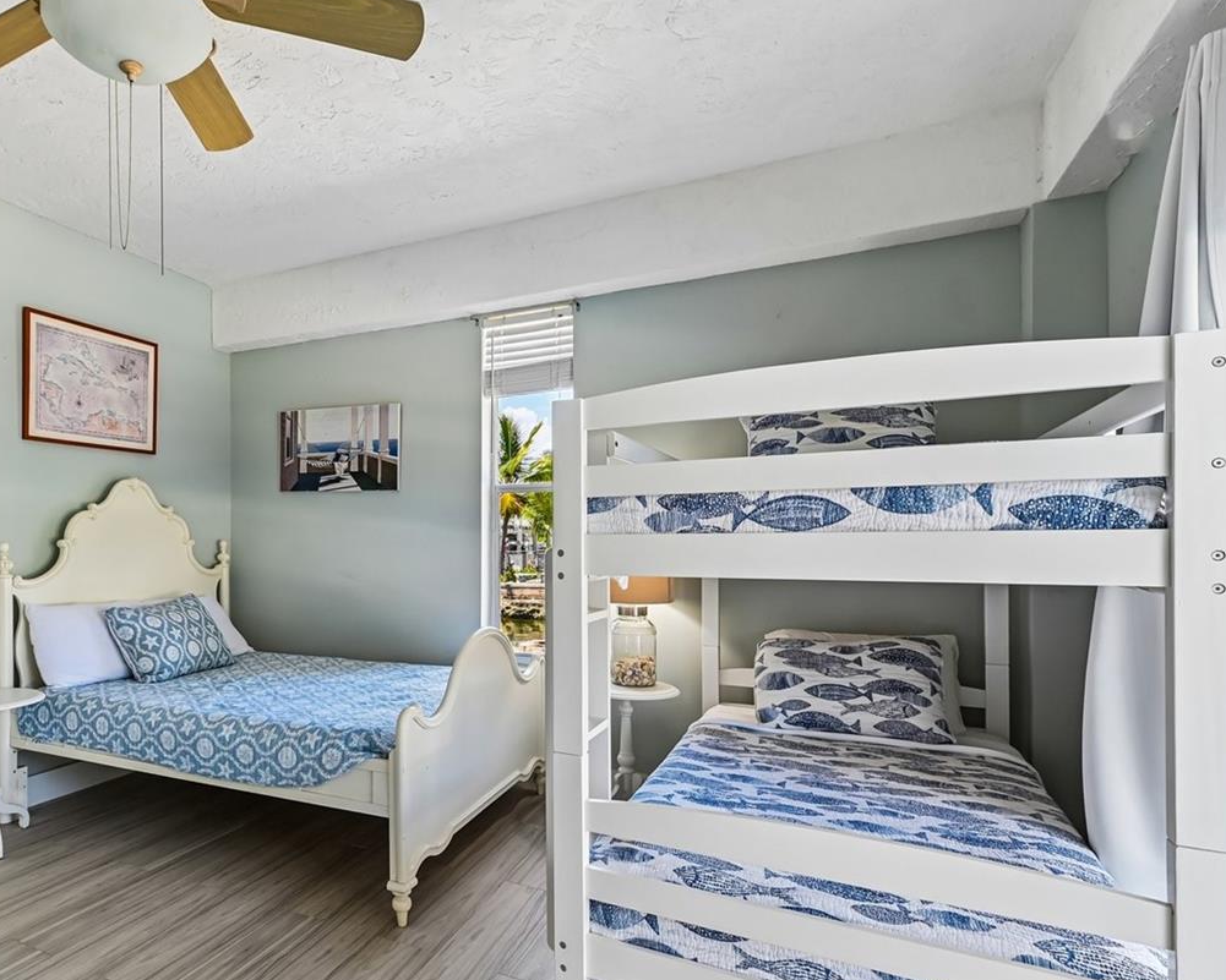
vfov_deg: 65.3
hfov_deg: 75.0
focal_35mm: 21
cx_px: 401
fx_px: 762
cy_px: 544
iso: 100
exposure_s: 1/13
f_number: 6.3
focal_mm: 14
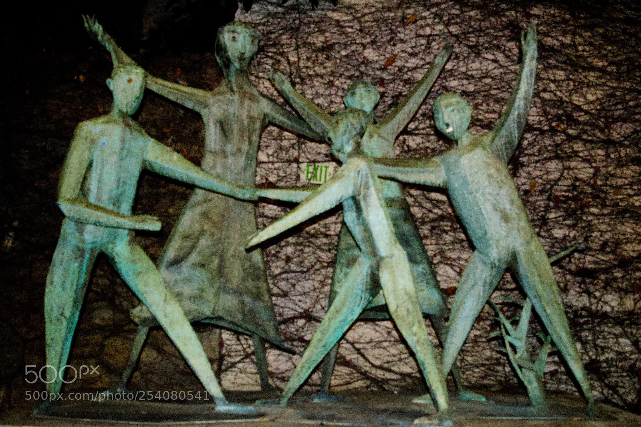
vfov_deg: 43.6
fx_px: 534
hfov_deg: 61.9
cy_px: 214
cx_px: 320
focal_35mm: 30
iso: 3200
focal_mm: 20
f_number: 3.5
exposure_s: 1/60
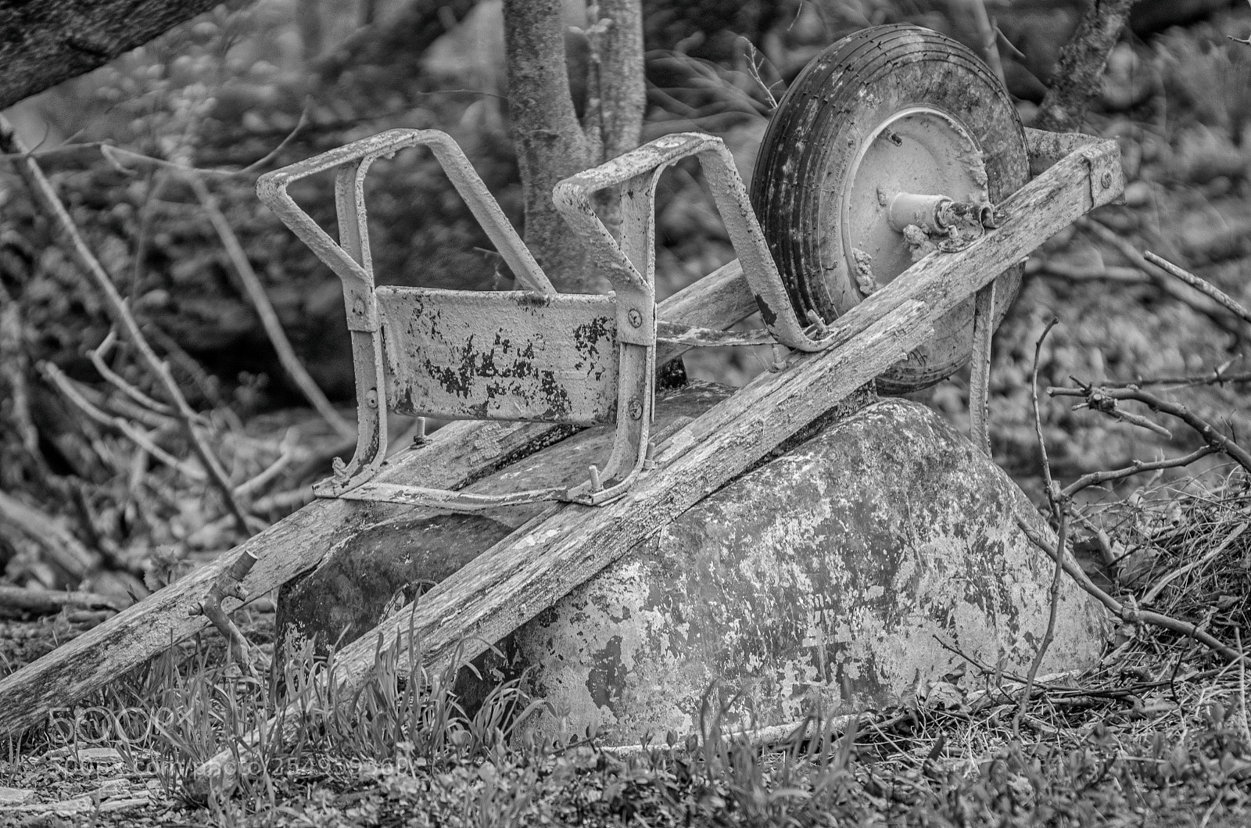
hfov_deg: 5.7
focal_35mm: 360
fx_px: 12481
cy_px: 414
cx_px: 626
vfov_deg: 3.8
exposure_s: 1/250
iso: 125
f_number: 5.3
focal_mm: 240
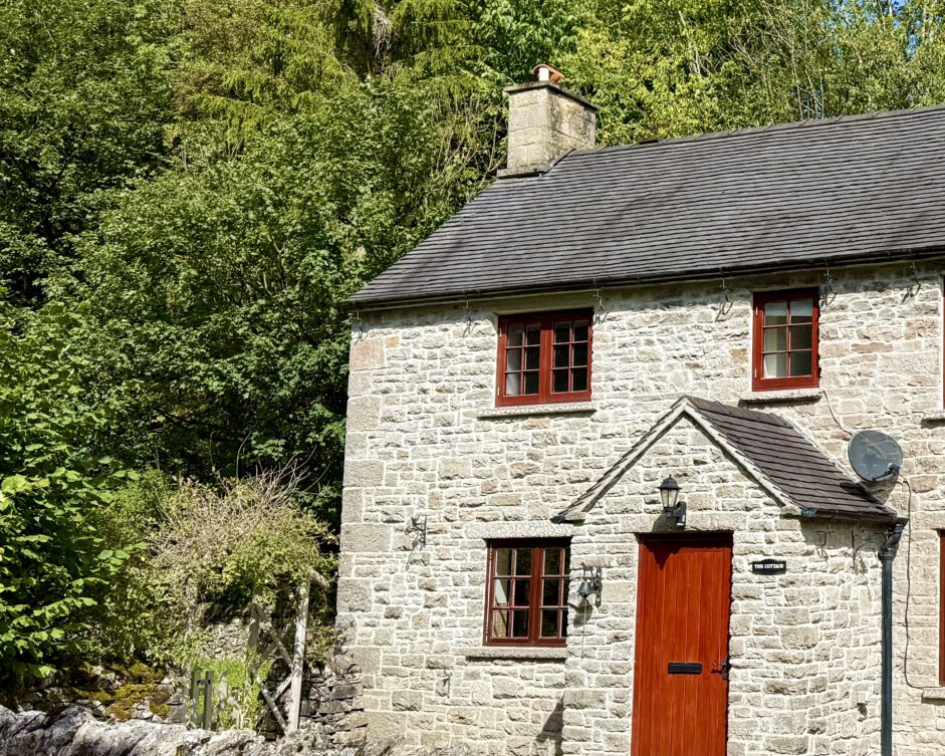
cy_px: 402
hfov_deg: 33.5
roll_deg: -0.2
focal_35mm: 51
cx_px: 949
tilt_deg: +7.3
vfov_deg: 29.7
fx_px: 1427
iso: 80
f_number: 1.78
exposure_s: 1/4405
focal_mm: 6.76
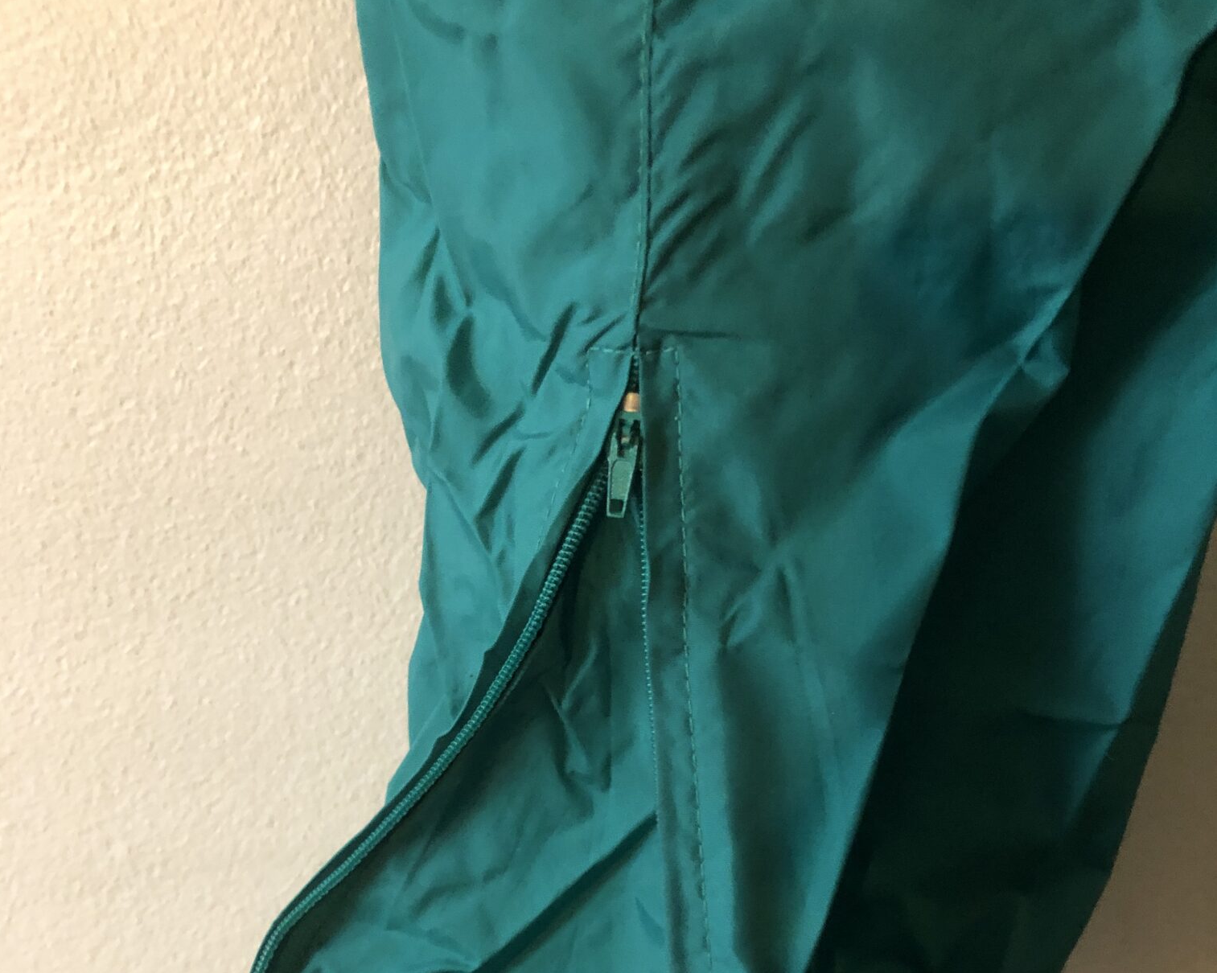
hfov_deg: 49.1
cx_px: 602
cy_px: 692
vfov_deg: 39.4
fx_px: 1333
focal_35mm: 37
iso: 80
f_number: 1.8
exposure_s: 1/6
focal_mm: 3.99
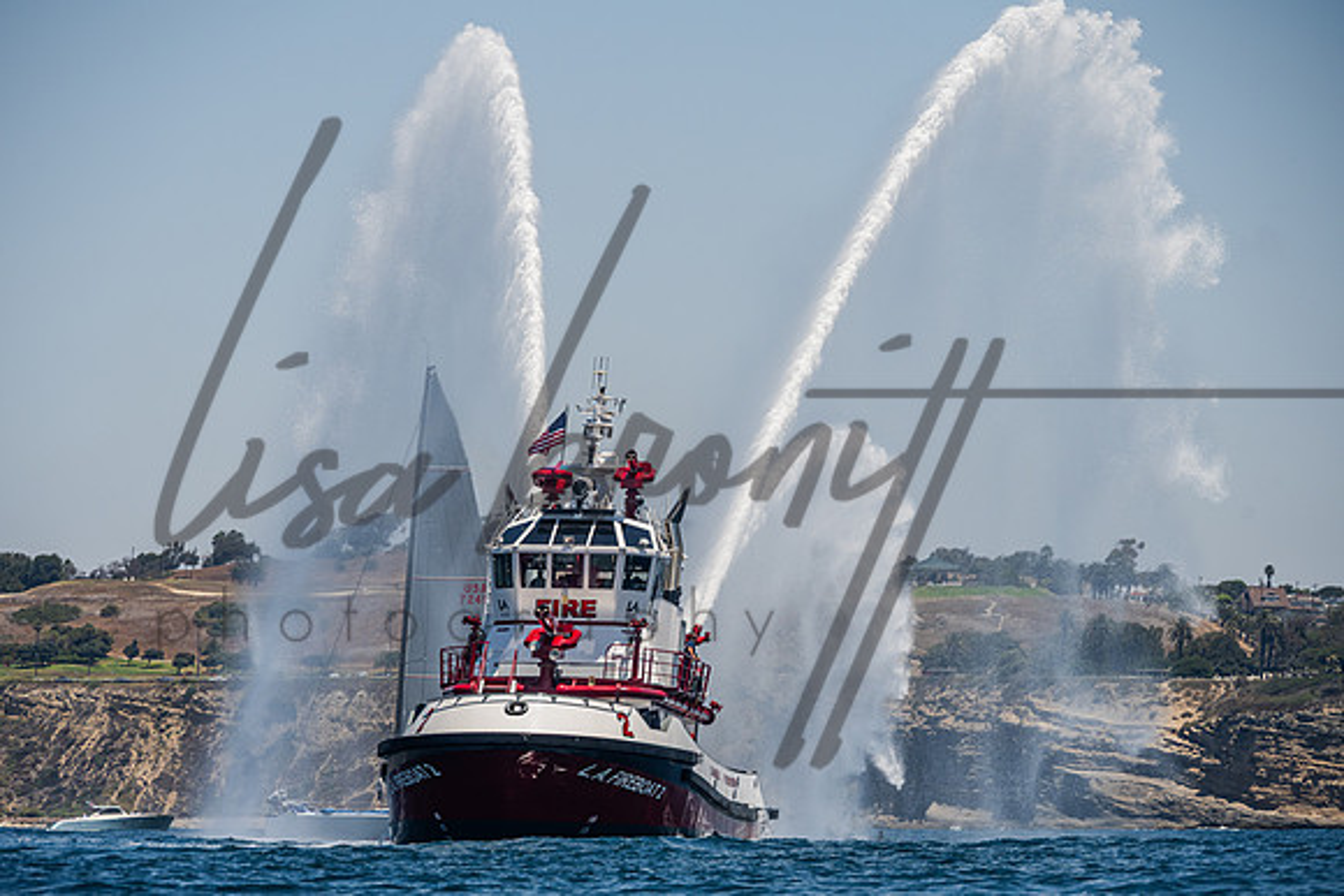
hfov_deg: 9.1
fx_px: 8404
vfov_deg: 6.1
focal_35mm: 225
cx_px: 604
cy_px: 490
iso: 320
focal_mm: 200
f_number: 8
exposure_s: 1/1600
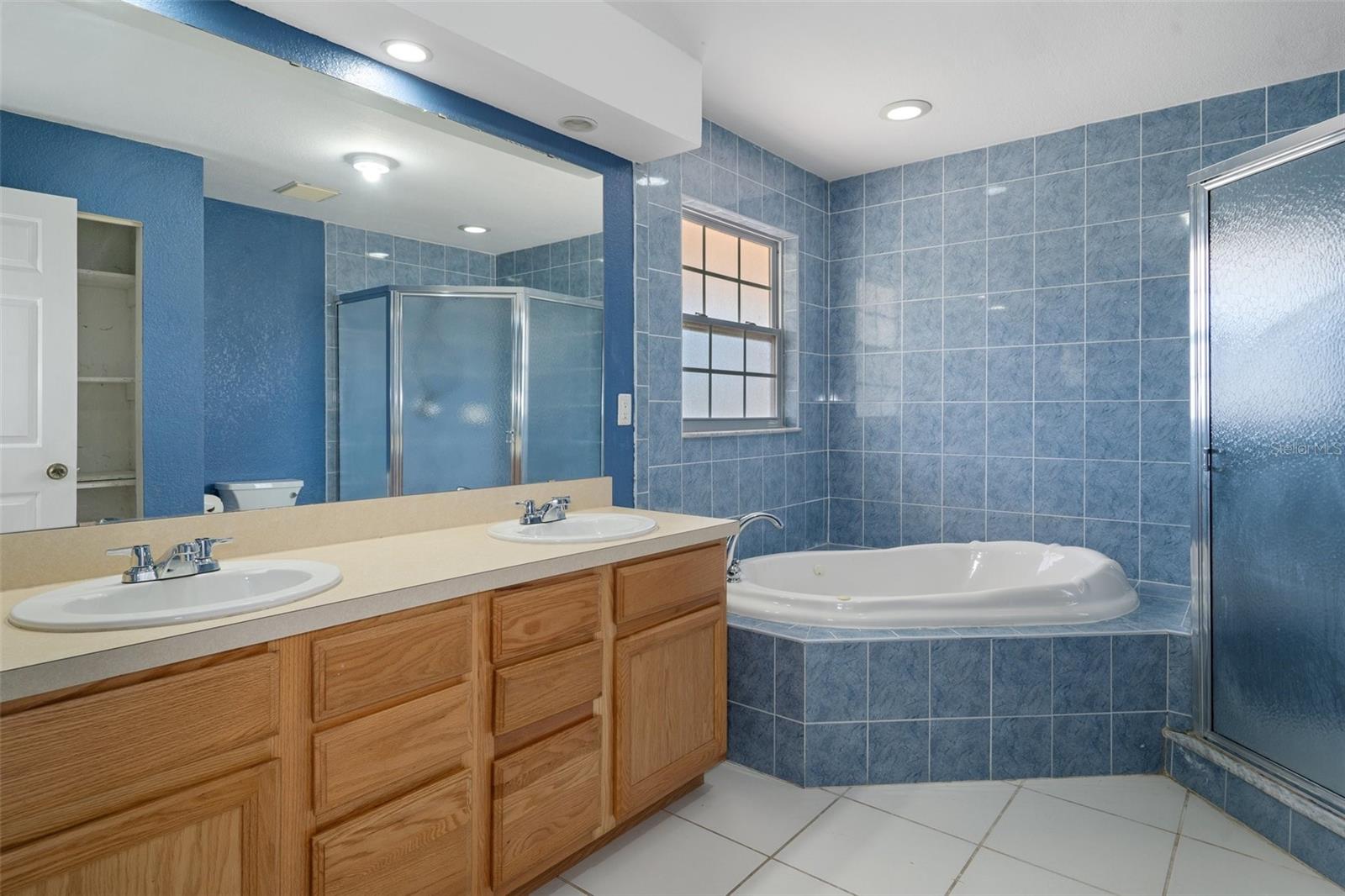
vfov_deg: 64.5
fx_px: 710
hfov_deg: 86.9
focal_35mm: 19
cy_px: 448
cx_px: 672
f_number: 8
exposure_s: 1/2.5
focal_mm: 19
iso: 320
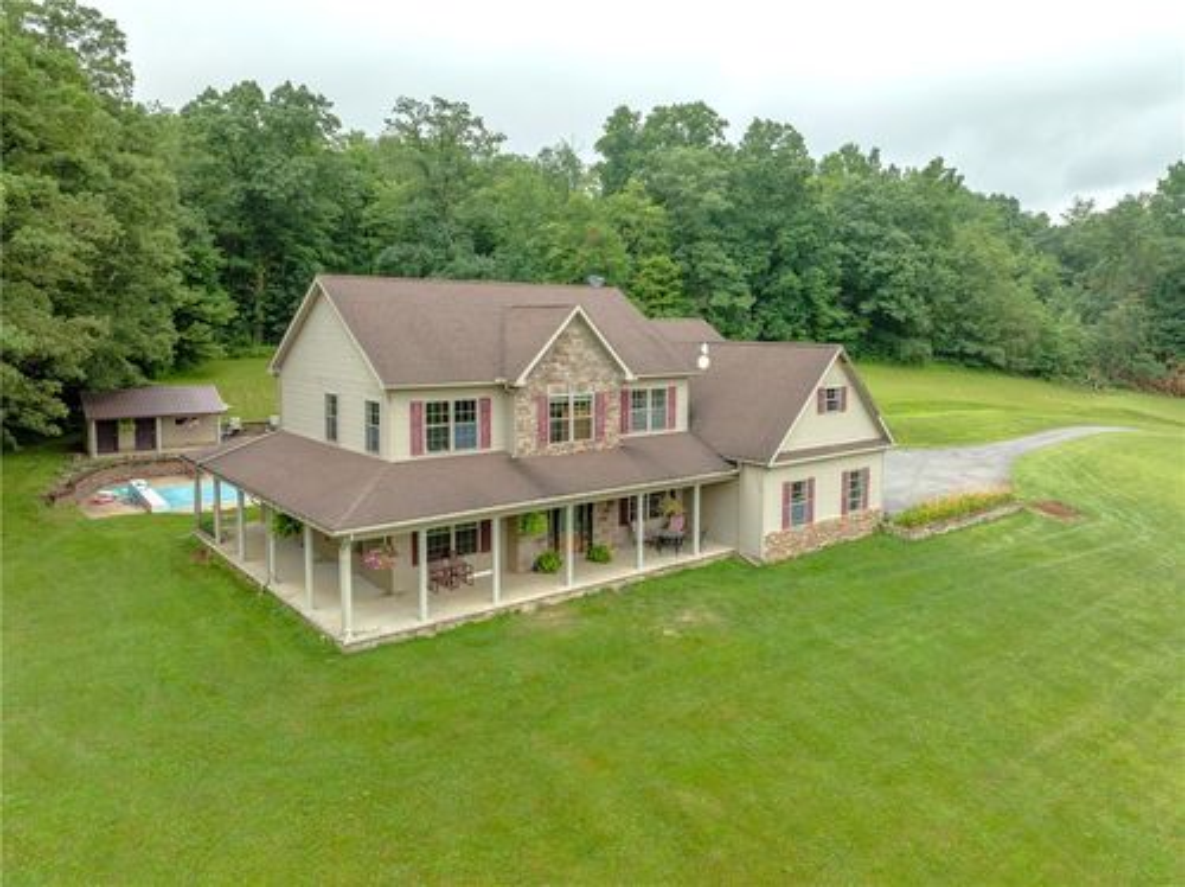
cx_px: 592
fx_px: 821
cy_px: 444
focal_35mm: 24
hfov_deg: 71.6
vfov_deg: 56.7
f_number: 2.8
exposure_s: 1/100
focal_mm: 12.29
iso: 120
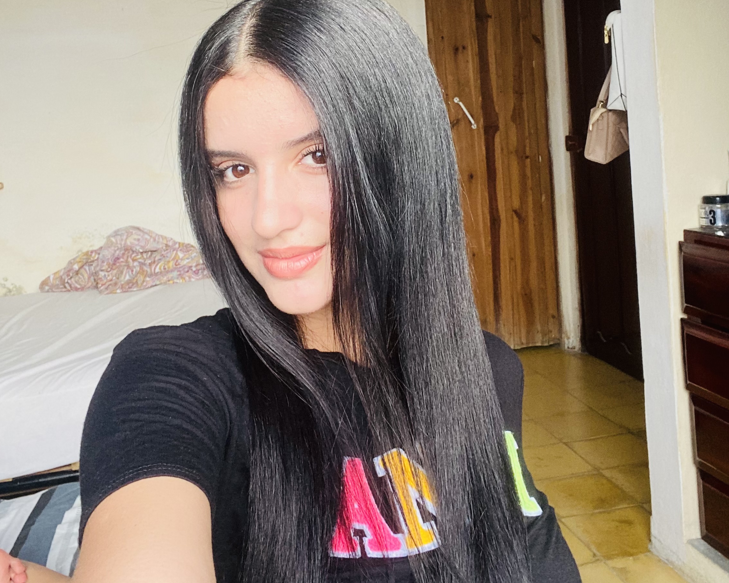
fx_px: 863
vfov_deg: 36.8
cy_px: 176
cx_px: 368
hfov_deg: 45.8
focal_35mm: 40
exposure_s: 1/94
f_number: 2.2
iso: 100
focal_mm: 2.71
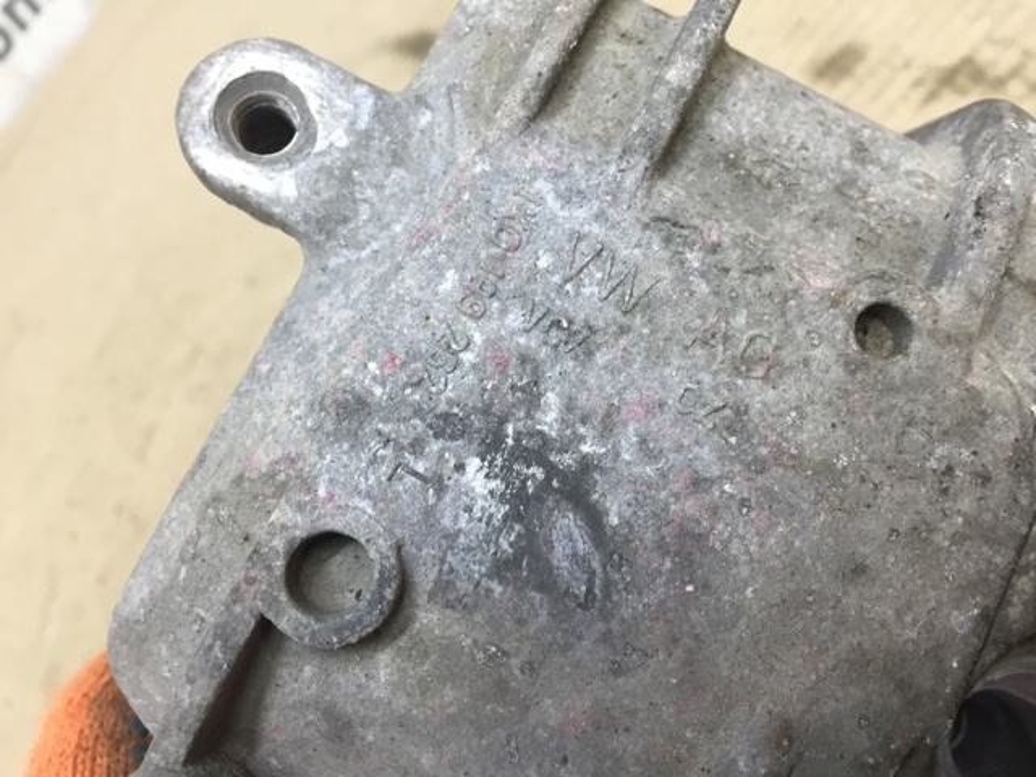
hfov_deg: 61.7
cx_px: 518
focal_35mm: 29
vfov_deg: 48.2
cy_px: 388
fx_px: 868
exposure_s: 1/33
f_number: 2.2
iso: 100
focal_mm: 4.15
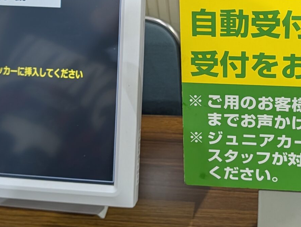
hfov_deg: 27.9
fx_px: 601
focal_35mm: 69
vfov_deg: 21.2
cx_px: 204
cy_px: 63
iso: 242
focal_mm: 6.9
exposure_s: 1/216
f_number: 1.68
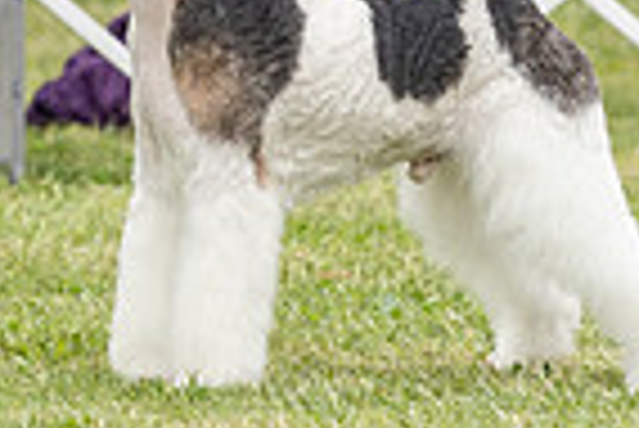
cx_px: -202
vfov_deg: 1.4
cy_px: -504
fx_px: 17892
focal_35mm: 1007
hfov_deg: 2.0
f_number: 4.5
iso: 640
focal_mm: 195
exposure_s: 1/1000
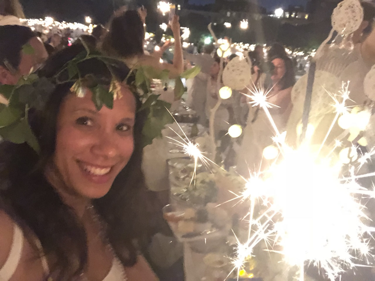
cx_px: 188
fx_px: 347
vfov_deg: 44.2
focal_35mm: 32
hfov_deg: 56.8
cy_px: 140
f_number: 2.2
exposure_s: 1/17
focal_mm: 2.87
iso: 1250
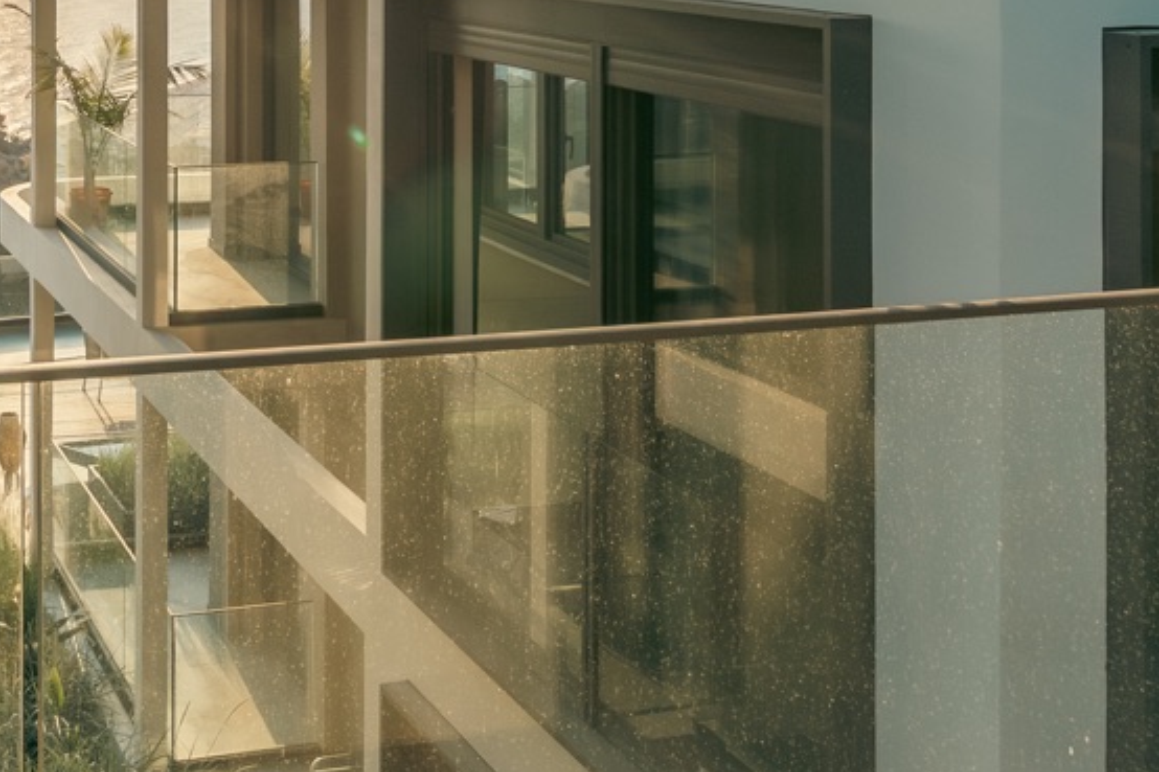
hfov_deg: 37.3
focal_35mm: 52
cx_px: 289
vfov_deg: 24.4
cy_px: -54
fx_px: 1674
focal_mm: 8
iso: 1000
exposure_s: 1/640
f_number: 5.6
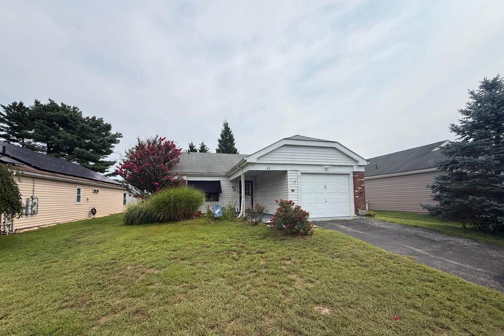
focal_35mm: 15
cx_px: 251
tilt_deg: +5.0
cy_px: 185
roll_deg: +0.0
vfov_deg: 77.1
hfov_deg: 100.4
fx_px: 210
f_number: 2.2
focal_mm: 2.22
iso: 50
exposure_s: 1/2976
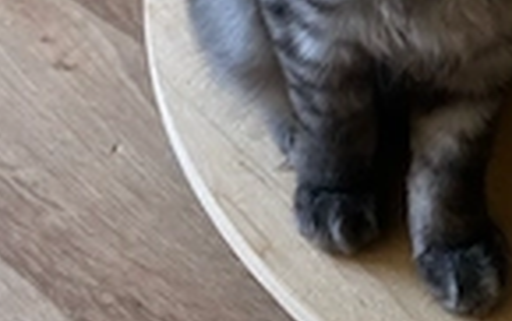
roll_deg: -5.7
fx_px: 1062
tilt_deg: -34.1
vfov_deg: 15.8
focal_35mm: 76
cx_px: 466
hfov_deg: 26.2
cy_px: -166
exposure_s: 1/60
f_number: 1.8
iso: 125
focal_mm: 4.25
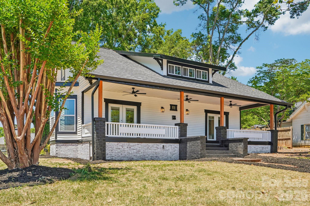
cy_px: 103
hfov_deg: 61.9
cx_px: 155
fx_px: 258
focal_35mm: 30
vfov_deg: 43.6
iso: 100
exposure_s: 1/60
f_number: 8
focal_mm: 20
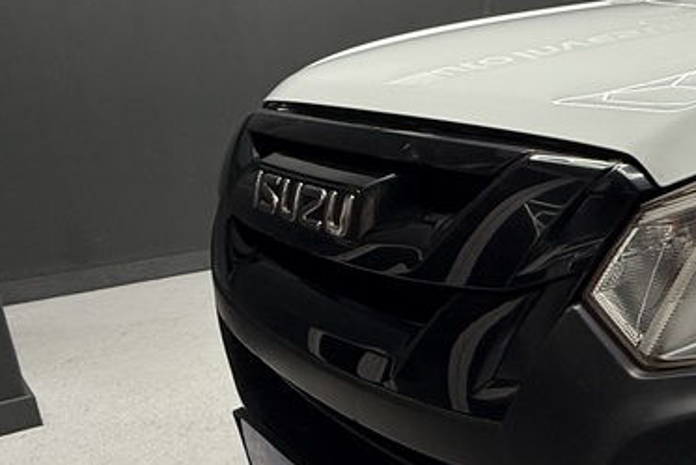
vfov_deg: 33.4
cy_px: 260
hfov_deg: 39.9
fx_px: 774
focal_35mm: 40
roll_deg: -0.3
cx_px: 756
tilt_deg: -15.4
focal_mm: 2.22
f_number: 2.2
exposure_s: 1/100
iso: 160
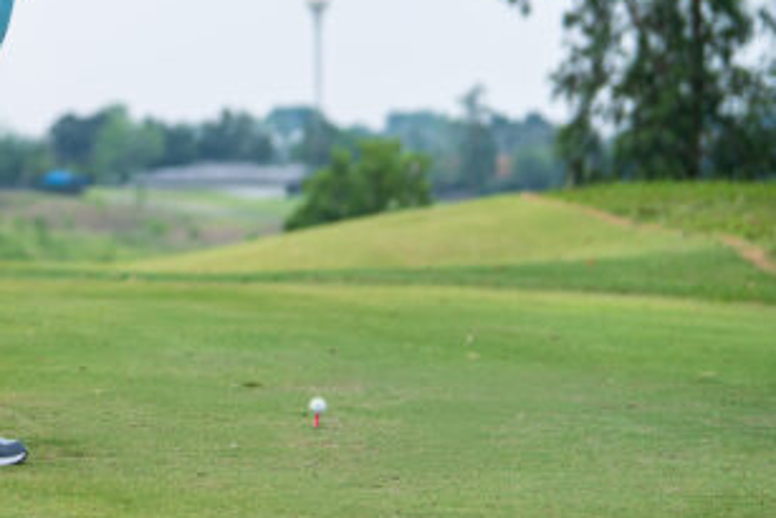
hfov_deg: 15.9
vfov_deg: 10.9
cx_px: -106
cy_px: 3
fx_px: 2696
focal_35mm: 125
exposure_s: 1/1000
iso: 200
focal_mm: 50
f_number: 1.4
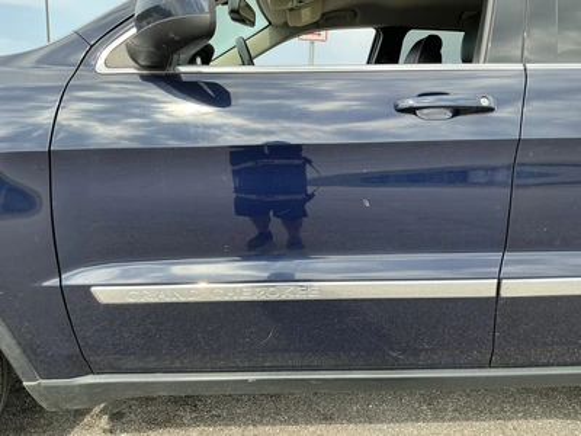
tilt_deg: -10.3
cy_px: 218
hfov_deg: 63.4
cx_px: 290
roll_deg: -2.9
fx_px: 470
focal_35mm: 28
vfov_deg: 49.7
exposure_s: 1/375
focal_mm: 3
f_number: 1.8
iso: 25
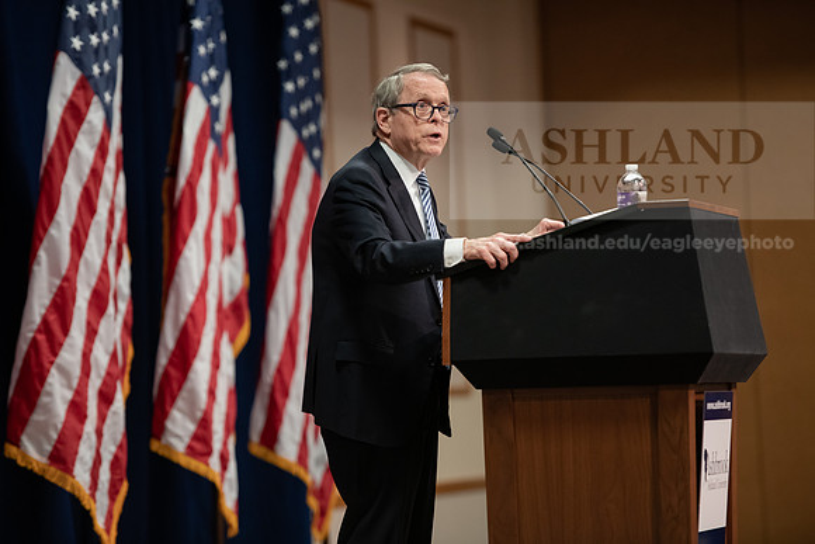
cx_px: 408
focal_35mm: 180
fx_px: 4076
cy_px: 272
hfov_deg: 11.4
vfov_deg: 7.6
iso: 2000
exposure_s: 1/200
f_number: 3.2
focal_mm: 180
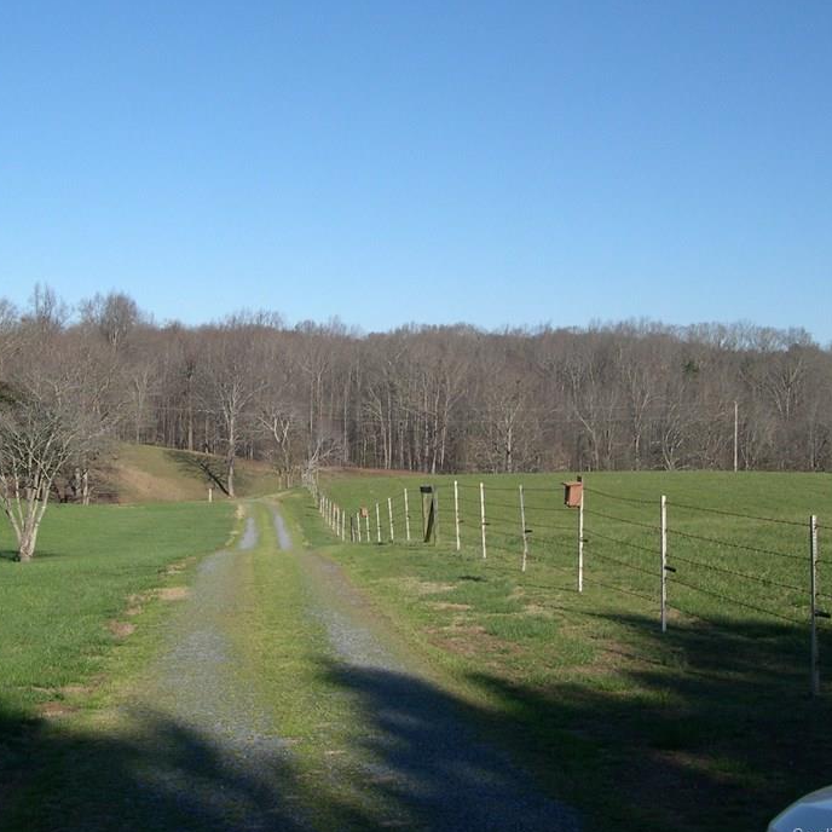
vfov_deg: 34.0
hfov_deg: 33.9
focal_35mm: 50
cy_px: 382
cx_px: 312
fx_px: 1360
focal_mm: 8
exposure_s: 1/202
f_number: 7.6
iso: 100
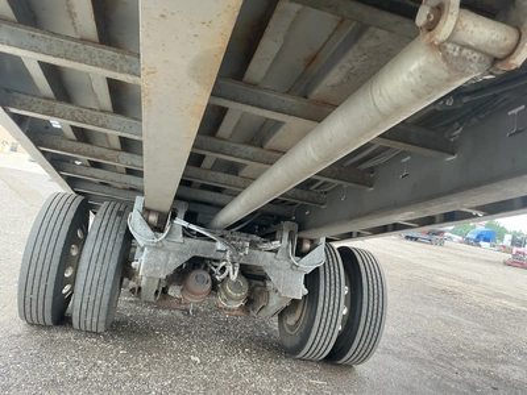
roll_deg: -12.1
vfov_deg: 49.7
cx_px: 264
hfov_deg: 63.4
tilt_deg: +2.1
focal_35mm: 28
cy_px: 198
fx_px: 426
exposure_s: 1/72
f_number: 1.8
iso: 64
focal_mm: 3
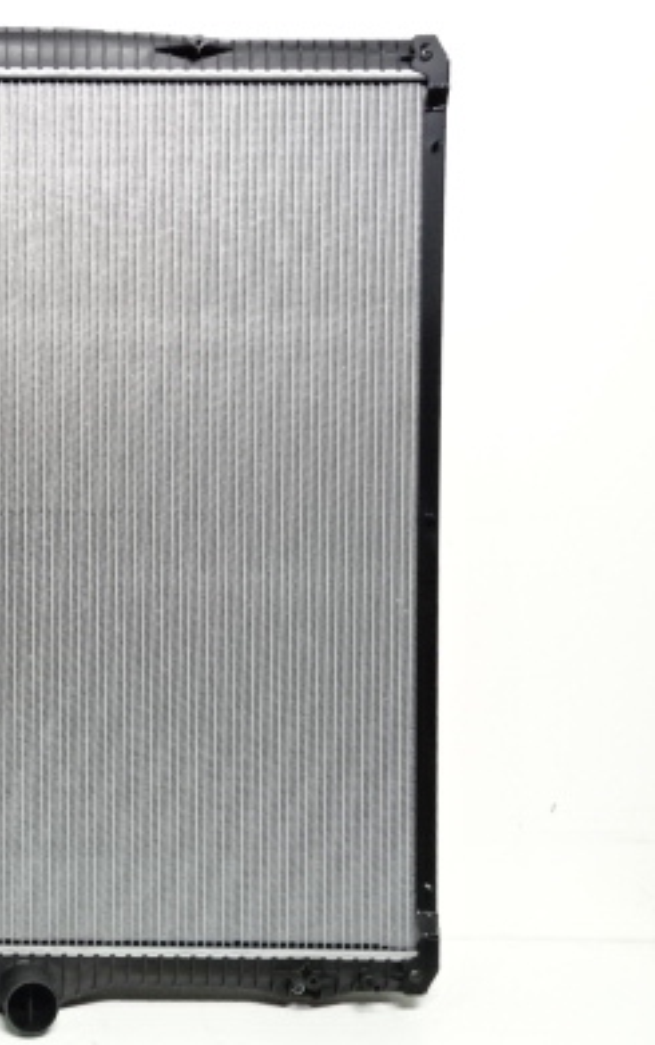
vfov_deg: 38.8
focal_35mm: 52
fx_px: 1482
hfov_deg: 22.9
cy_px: 492
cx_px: -134
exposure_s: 1/30
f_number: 4
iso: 800
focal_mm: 5.09
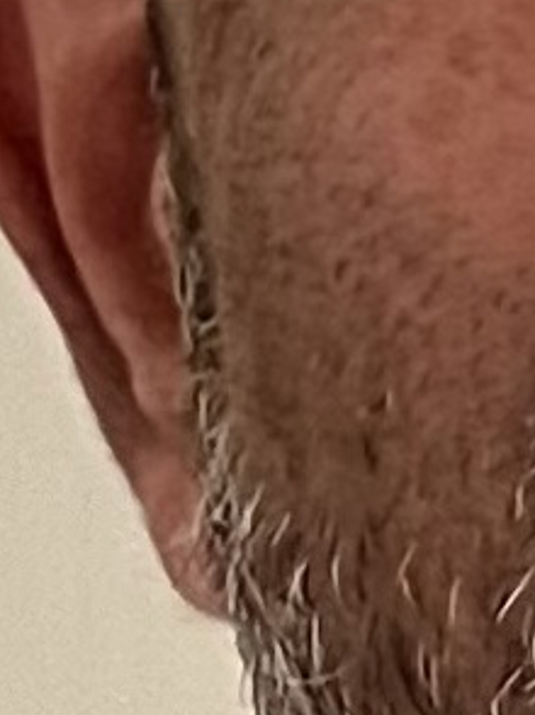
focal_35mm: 204
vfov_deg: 9.7
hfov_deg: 6.9
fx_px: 4210
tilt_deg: -0.2
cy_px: 276
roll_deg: -0.8
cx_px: 1232
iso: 640
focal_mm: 5.7
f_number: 1.5
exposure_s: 1/39
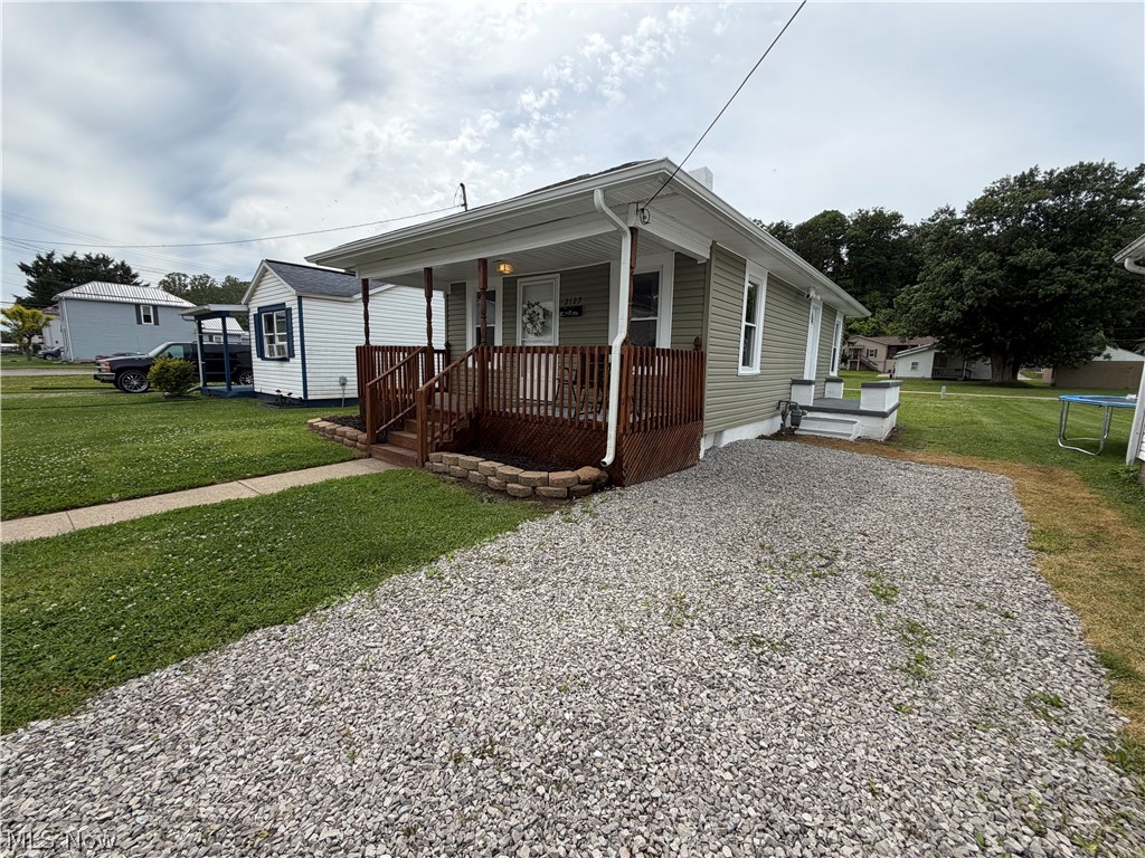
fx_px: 463
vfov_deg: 85.7
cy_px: 429
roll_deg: -0.5
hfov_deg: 102.1
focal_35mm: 14
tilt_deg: -8.4
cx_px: 572
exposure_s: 1/830
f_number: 2.2
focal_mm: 2.22
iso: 20
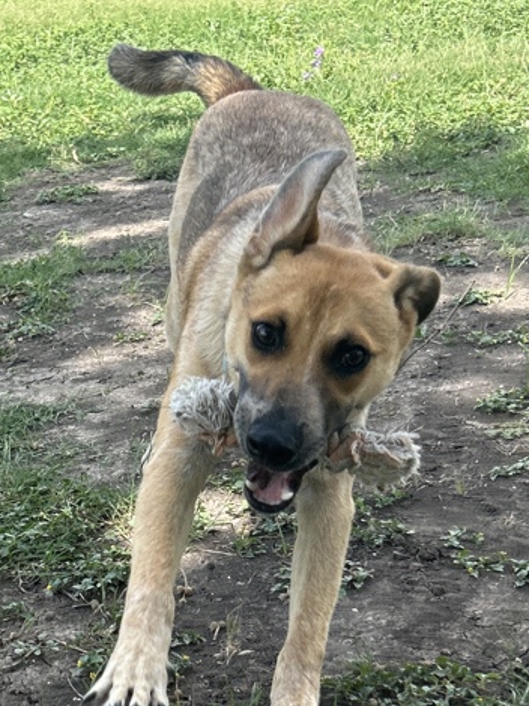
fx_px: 632
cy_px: 373
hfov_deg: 45.4
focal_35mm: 31
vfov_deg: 58.3
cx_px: 258
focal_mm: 5.7
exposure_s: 1/1621
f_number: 1.5
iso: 50
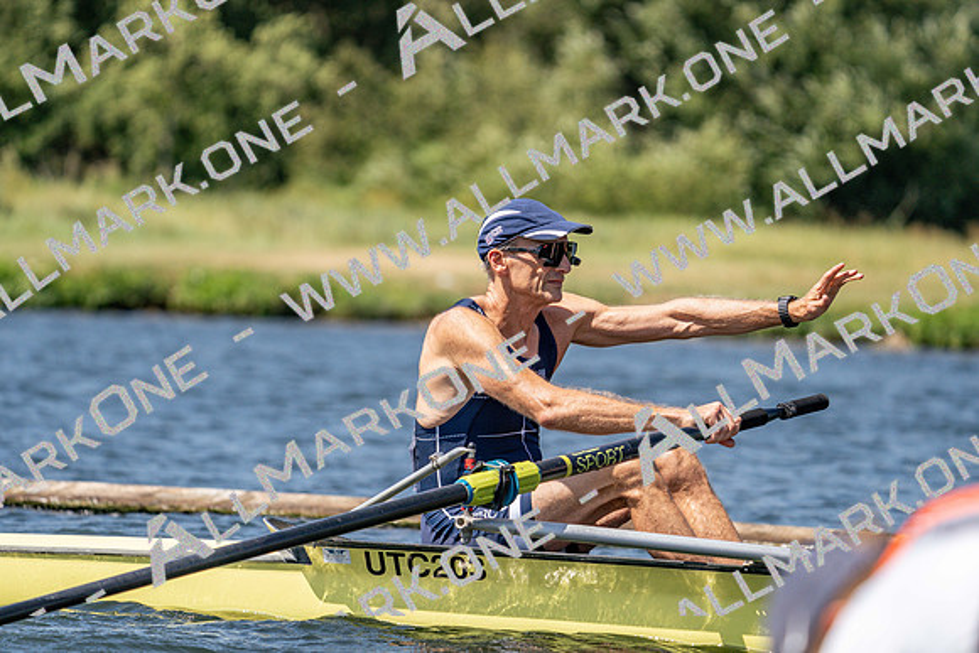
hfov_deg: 6.4
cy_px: 326
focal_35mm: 324
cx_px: 490
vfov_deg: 4.2
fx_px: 8813
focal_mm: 324
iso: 320
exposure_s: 1/2000
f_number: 6.3
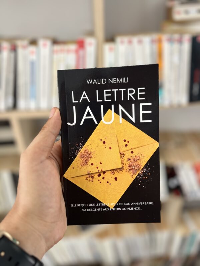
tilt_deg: -31.0
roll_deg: +2.9
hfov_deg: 53.1
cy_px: 133
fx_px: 200
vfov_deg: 67.3
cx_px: 100
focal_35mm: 26
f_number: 1.5
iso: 125
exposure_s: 1/106
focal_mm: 5.7
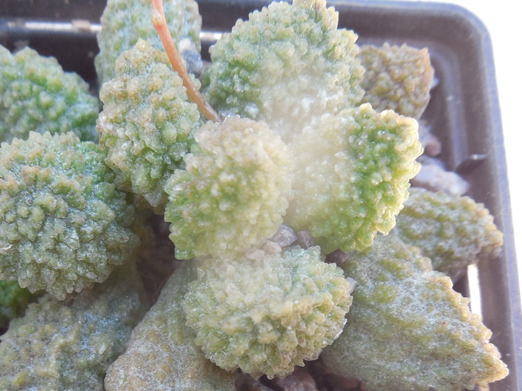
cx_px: 164
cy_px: 328
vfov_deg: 24.7
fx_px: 875
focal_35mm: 58
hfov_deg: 32.9
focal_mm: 5.6
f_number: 3.6
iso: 125
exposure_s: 1/40
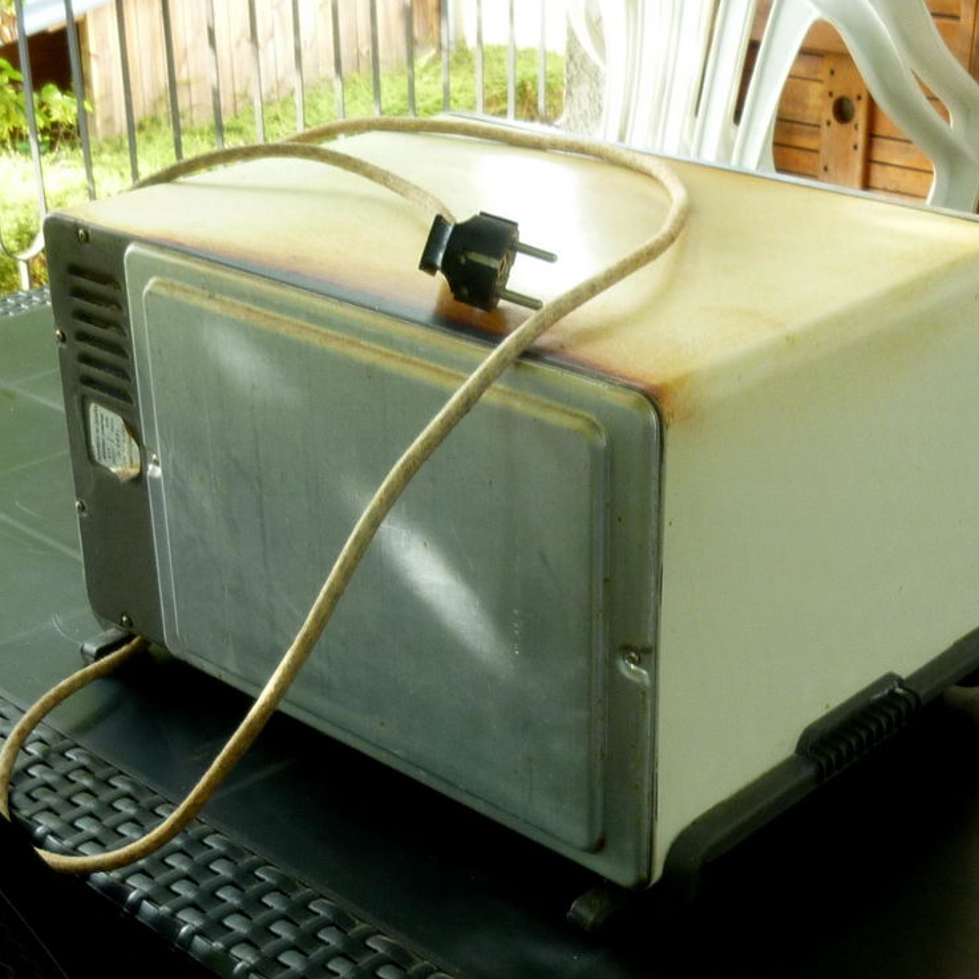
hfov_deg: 54.0
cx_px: 503
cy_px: 493
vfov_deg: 54.0
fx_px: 960
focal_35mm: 30
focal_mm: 4.5
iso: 100
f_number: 3.3
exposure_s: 1/30
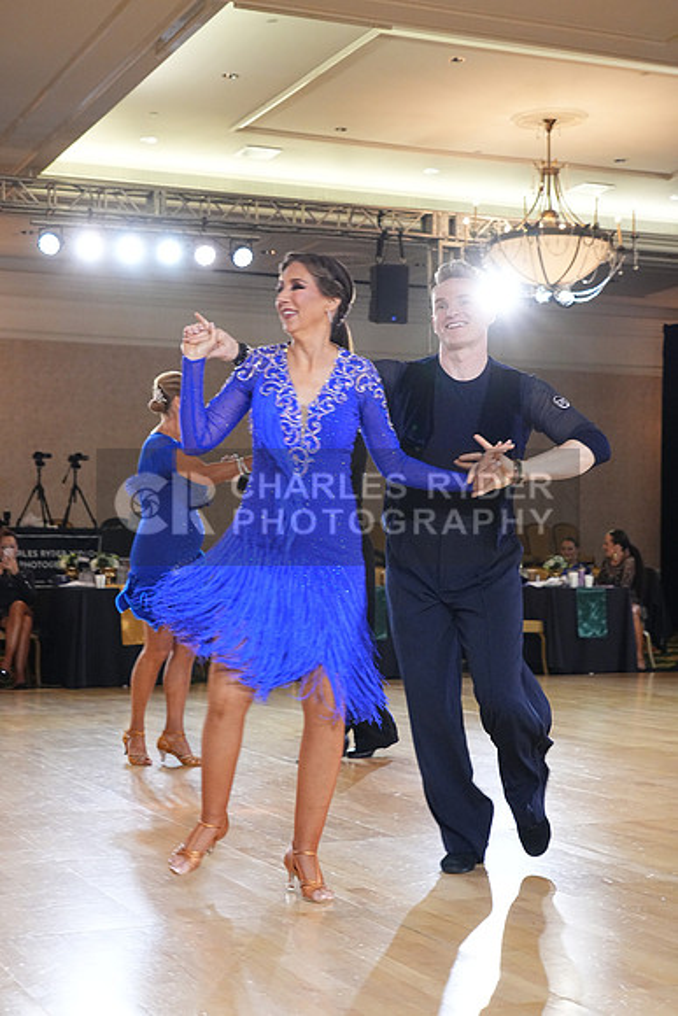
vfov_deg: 36.2
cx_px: 339
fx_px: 1553
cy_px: 508
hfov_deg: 24.6
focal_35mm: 55
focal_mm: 55
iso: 5000
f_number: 6.3
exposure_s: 1/200
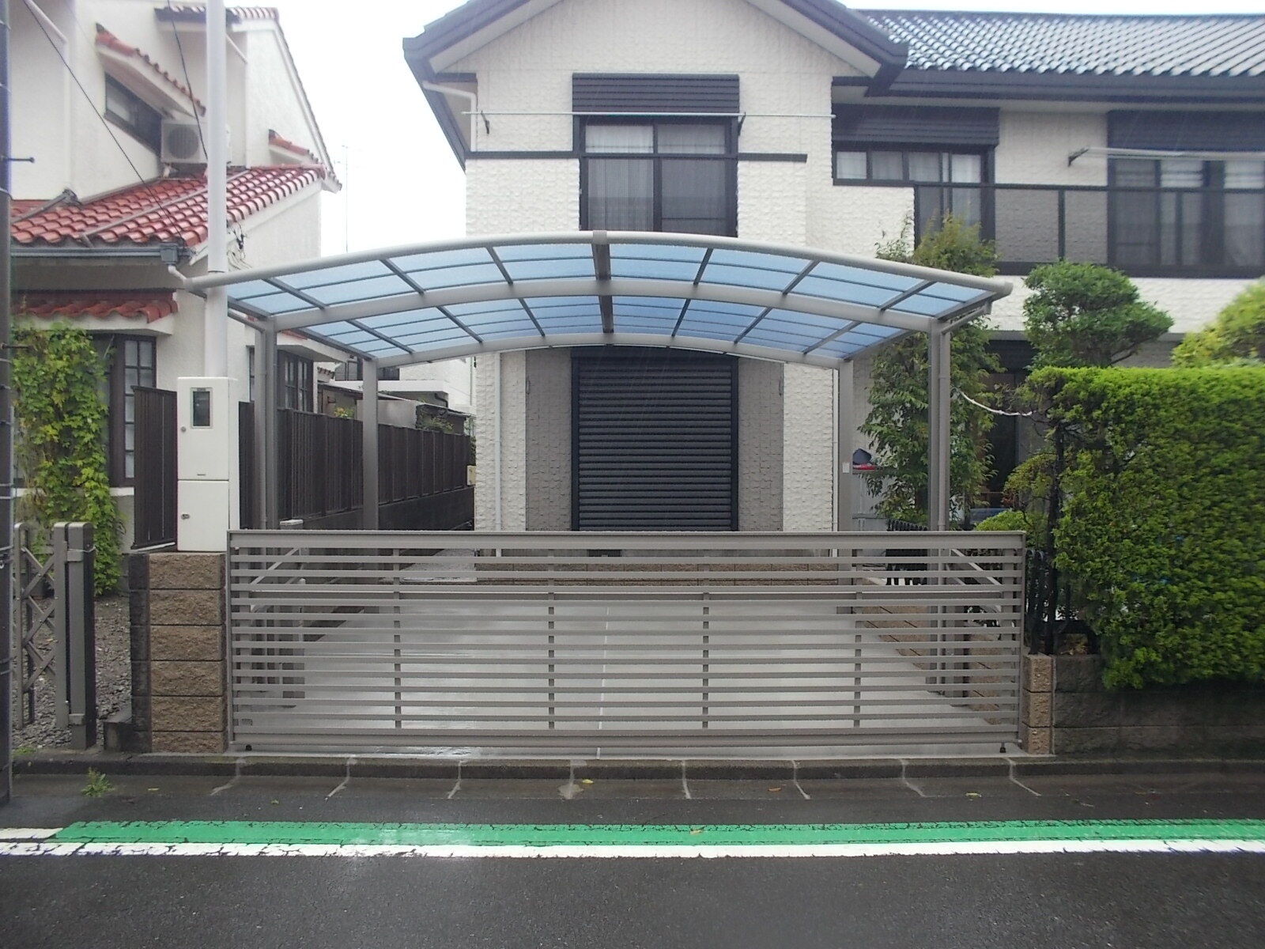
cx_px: 632
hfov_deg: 61.7
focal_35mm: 29
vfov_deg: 48.2
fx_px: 1060
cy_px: 474
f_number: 3.3
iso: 80
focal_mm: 4.1
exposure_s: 1/60
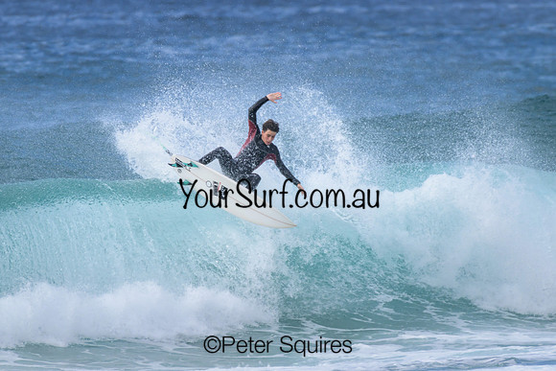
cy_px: 186
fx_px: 15447
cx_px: 278
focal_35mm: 1000
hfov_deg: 2.1
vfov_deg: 1.4
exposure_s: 1/2000
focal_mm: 1000
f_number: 11
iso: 1100
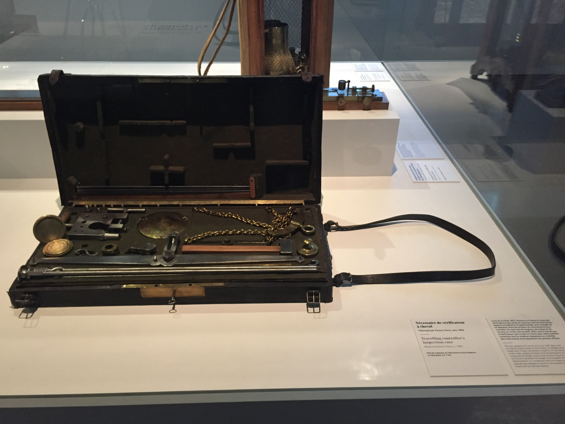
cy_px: 212
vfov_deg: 48.2
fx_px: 473
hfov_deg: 61.7
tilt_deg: -32.4
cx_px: 282
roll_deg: -0.1
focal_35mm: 29
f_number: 2.2
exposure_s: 1/17
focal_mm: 4.15
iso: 500
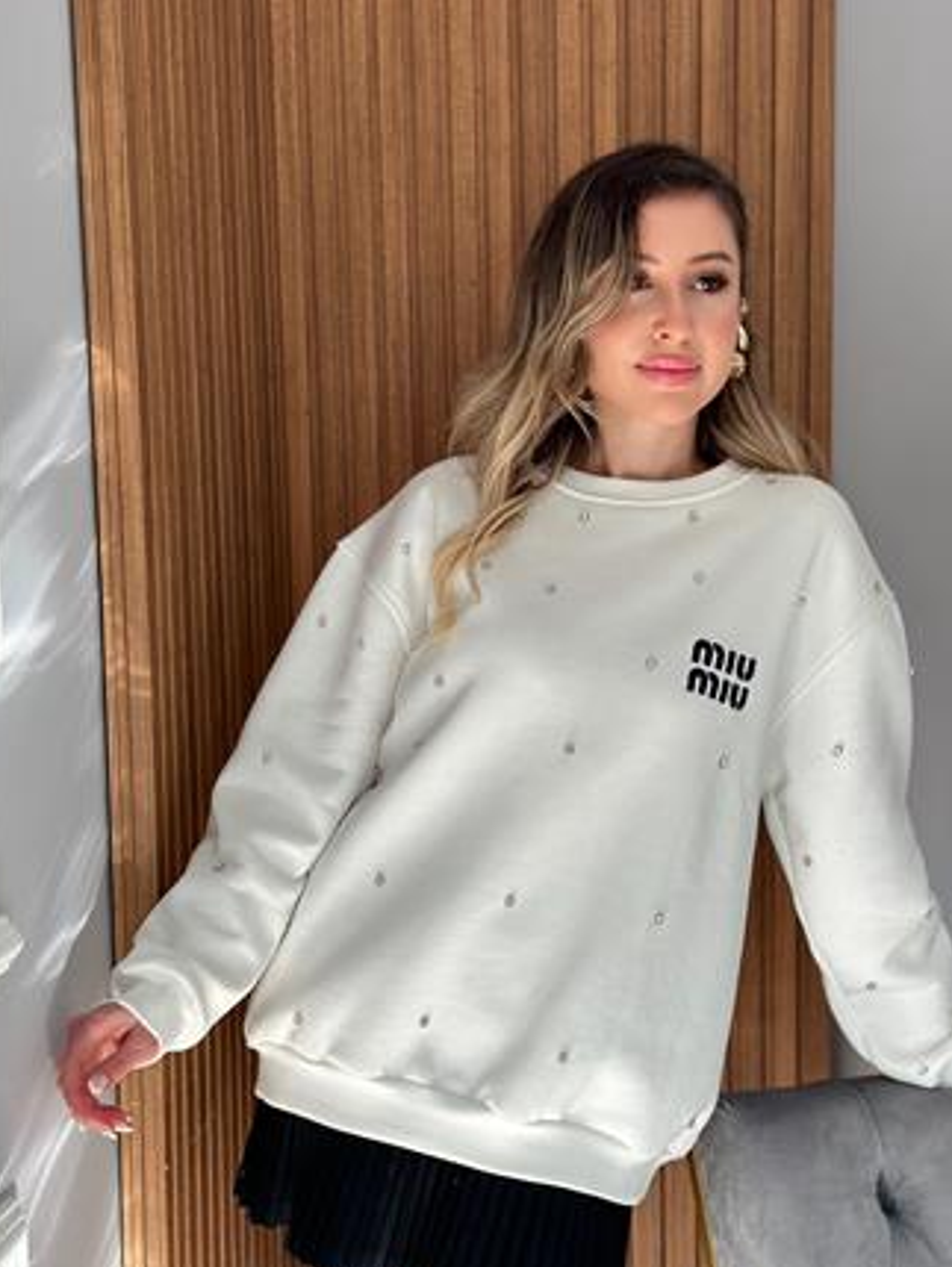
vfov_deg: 33.2
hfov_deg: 25.2
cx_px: 536
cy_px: 734
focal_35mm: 58
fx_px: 2125
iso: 100
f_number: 1.78
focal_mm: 6.86
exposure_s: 1/145
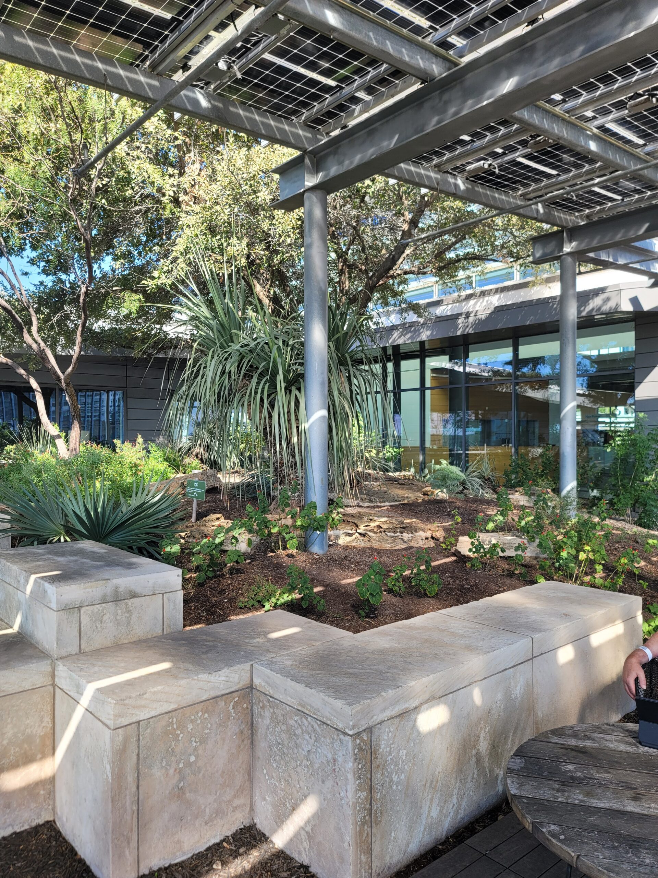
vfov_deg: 69.4
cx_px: 329
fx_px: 634
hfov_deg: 54.9
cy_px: 439
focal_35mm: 25
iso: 20
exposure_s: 1/136
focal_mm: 7
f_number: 1.8
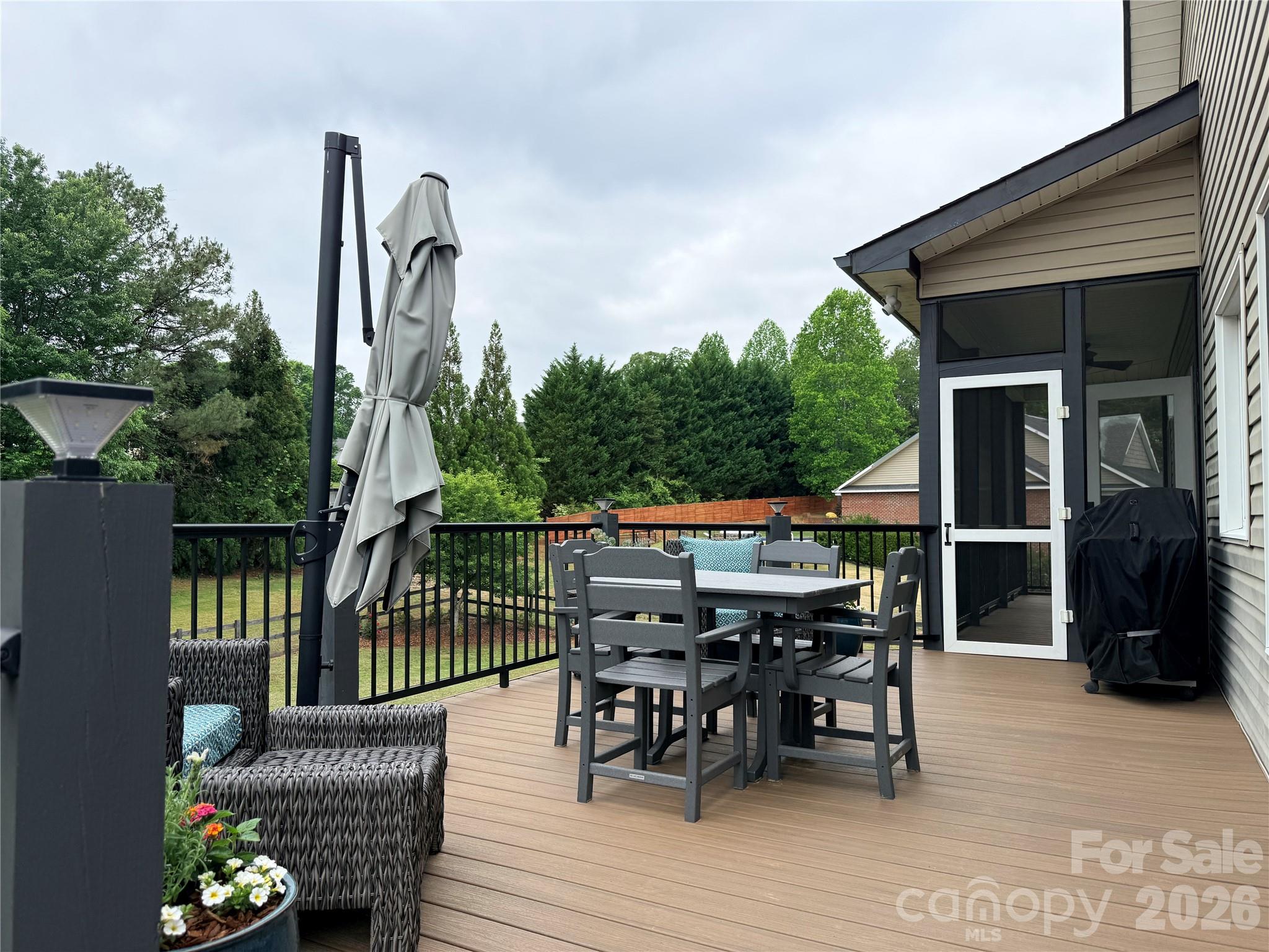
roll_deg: -0.3
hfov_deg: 71.6
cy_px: 476
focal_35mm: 24
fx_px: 880
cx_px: 634
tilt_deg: +3.3
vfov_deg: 56.8
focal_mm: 6.76
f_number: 1.78
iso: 80
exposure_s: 1/2110
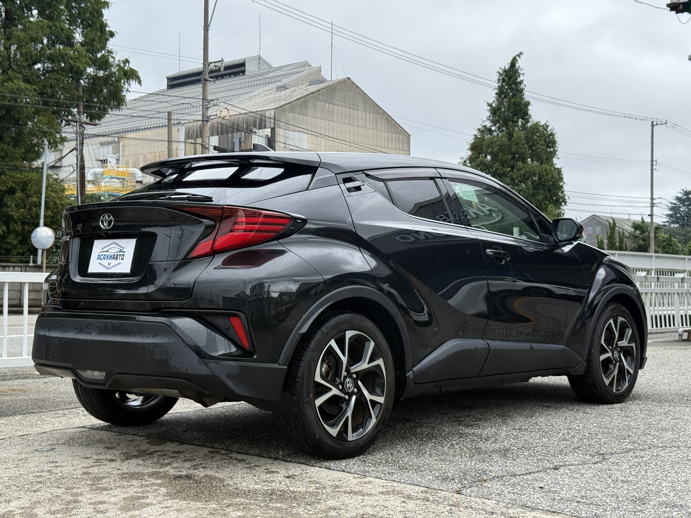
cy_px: 259
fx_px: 958
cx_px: 346
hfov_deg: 39.7
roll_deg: -0.5
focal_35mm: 48
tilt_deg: +1.7
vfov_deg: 30.3
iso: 80
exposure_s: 1/1403
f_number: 1.78
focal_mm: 6.76
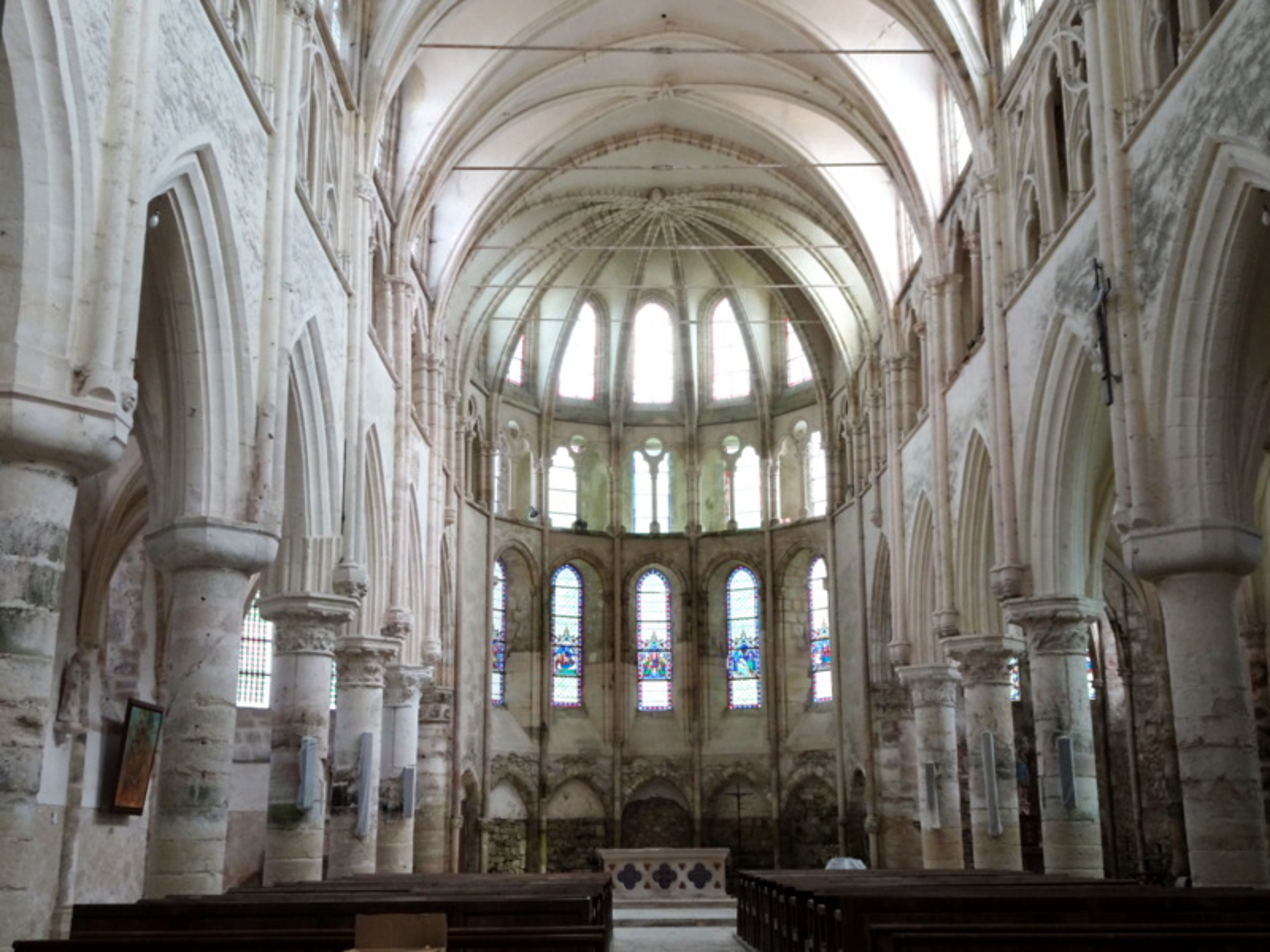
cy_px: 476
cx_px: 635
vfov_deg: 40.7
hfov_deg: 52.6
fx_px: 1284
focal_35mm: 35
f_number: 4
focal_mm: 5.98
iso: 160
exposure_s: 1/40
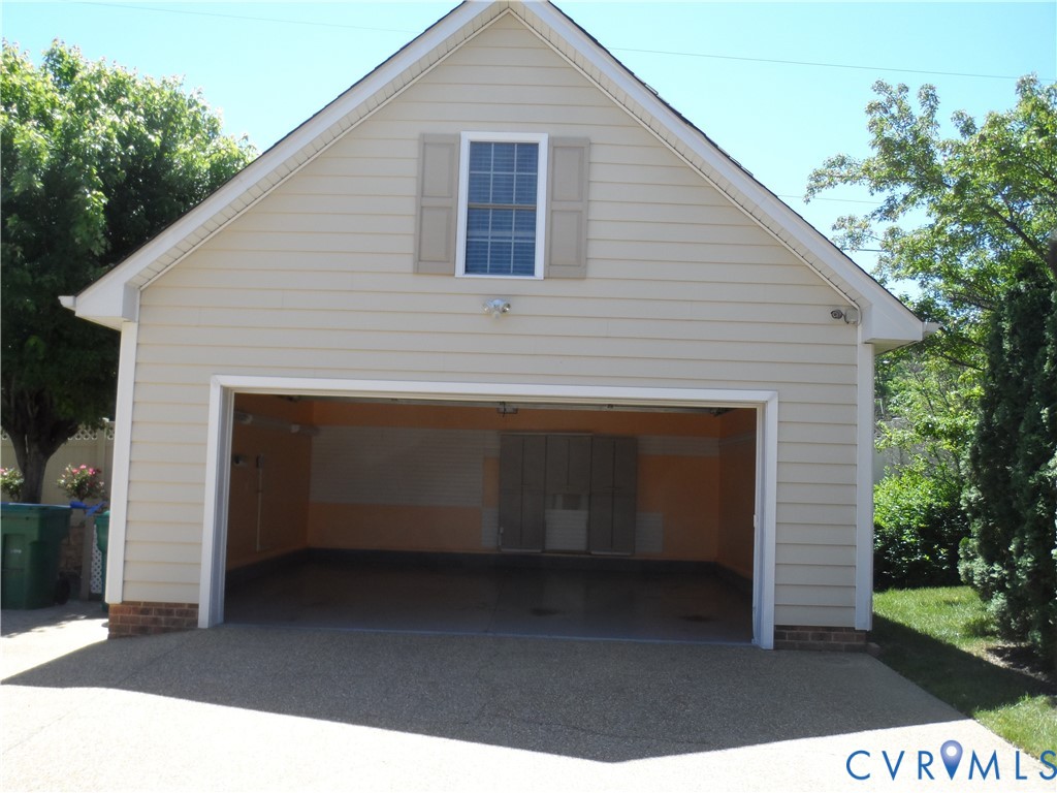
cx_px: 528
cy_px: 396
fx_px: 977
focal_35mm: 32
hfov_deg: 56.8
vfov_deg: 44.2
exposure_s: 1/350
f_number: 3.4
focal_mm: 5.3
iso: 80
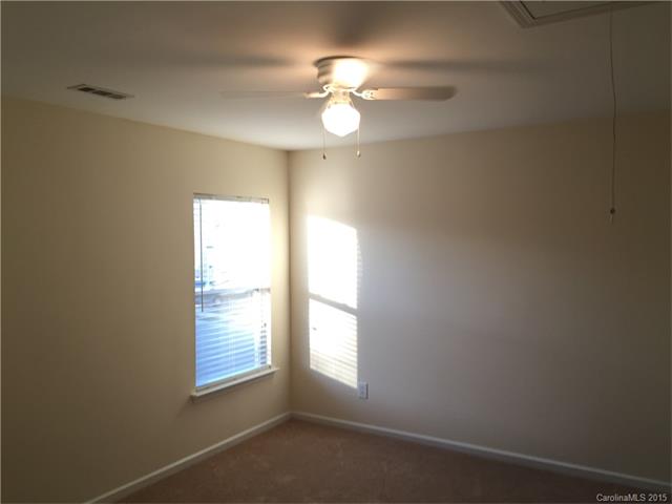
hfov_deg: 61.7
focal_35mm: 29
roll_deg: -0.5
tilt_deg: -1.4
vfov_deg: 48.2
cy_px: 252
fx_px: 563
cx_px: 336
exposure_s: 1/60
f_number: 2.2
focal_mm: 4.15
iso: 40
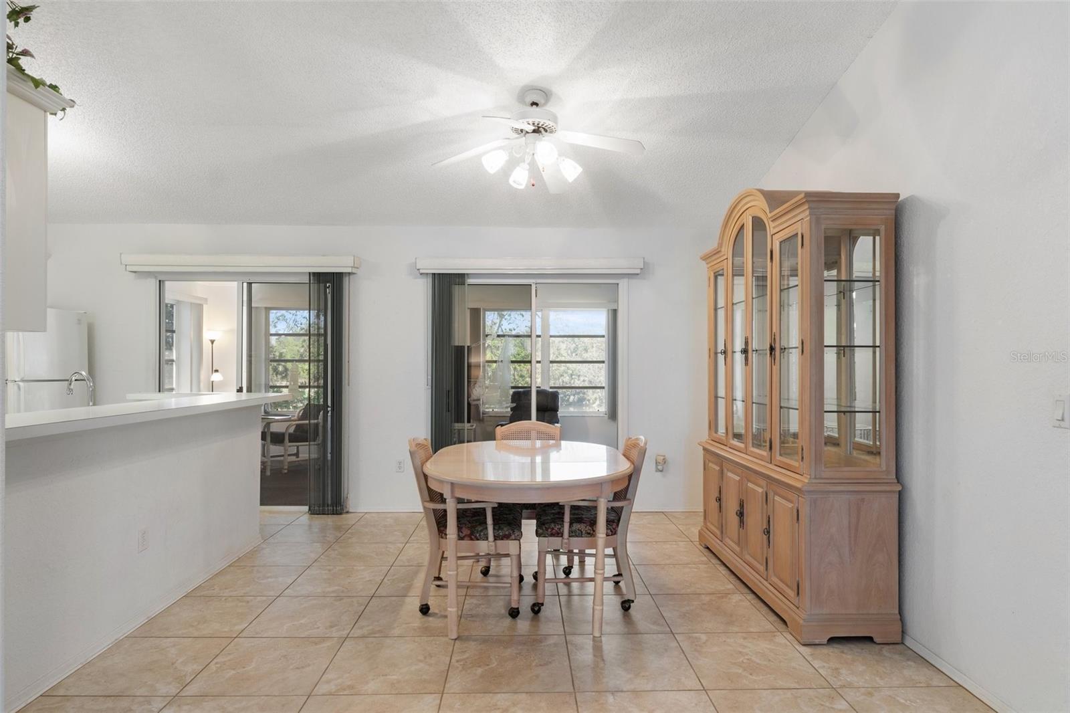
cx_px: 535
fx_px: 611
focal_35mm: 21
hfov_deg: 82.4
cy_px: 356
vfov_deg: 60.5
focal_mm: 13.7
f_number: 8
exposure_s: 1/1.67
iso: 250
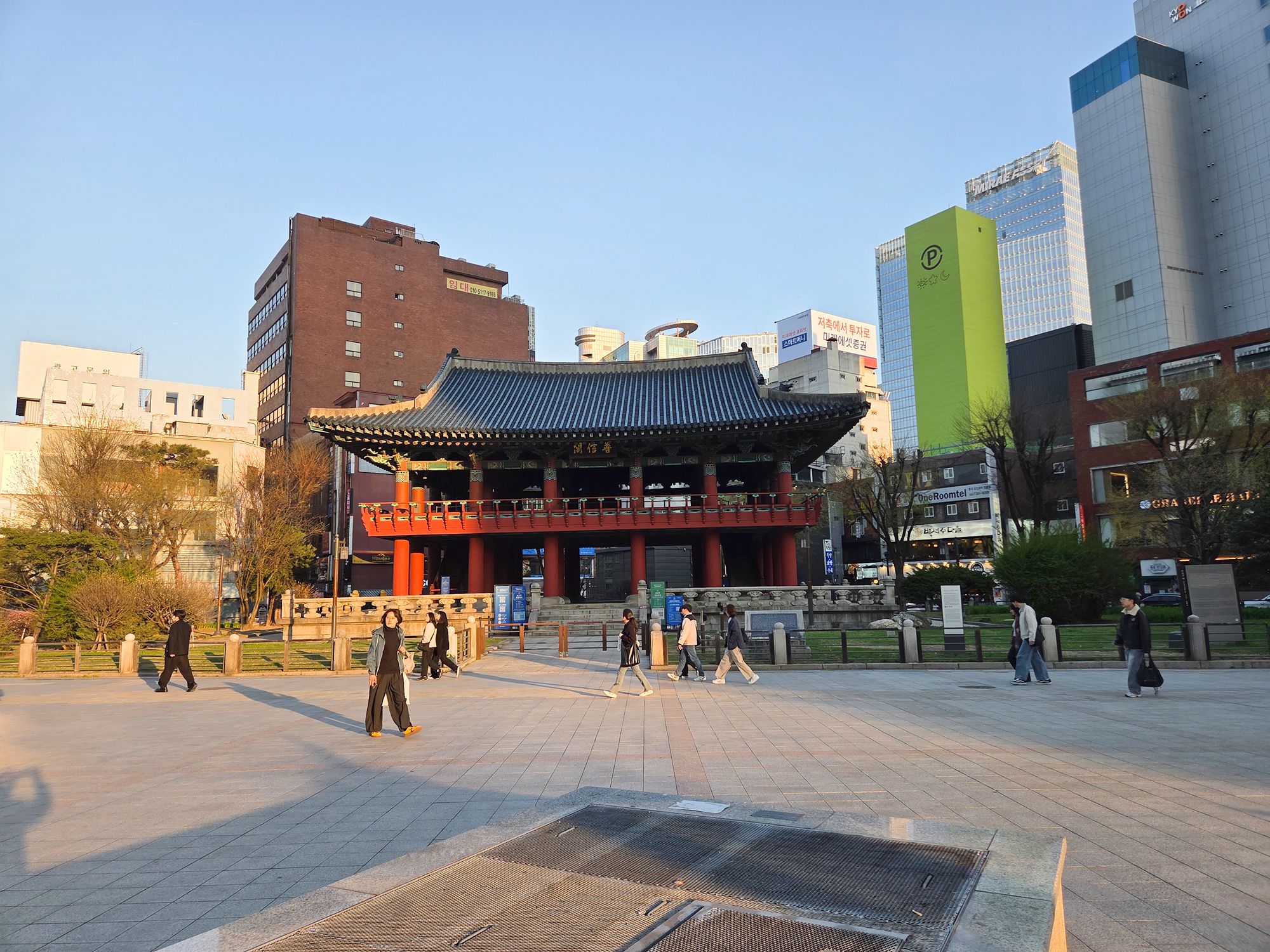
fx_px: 844
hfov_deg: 73.9
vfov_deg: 58.9
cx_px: 635
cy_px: 476
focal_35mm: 23
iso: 80
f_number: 1.8
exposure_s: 1/1318
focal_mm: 5.4
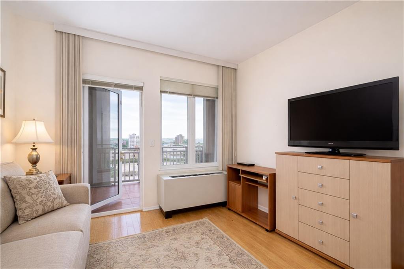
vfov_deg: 73.7
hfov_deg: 96.8
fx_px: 179
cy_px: 134
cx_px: 202
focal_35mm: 16
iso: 64
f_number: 5.6
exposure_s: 1/60
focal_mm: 16
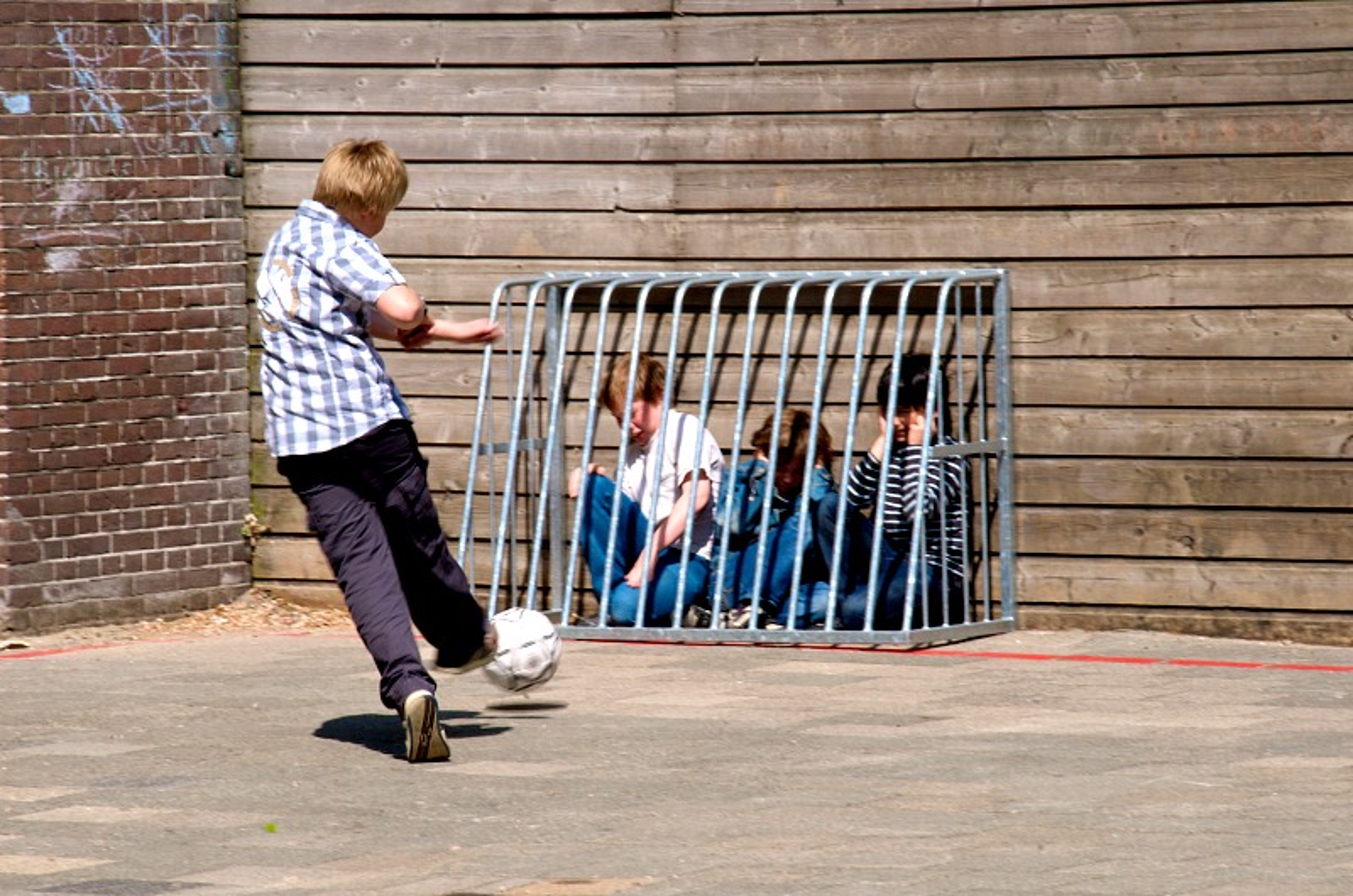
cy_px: 448
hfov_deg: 8.1
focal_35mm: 255
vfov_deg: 5.4
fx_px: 9565
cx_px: 676
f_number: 29
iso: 200
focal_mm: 170
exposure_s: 1/80
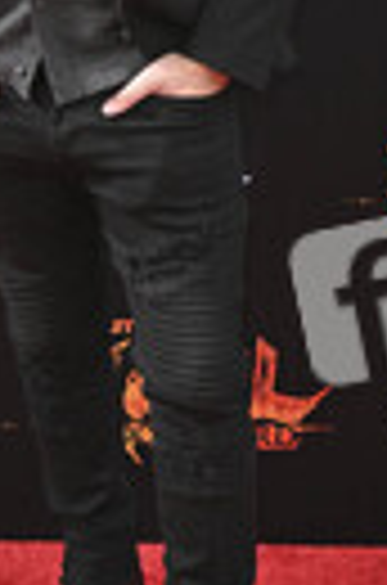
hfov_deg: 11.9
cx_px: 112
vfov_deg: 17.7
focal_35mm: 114
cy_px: 54
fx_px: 1848
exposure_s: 1/320
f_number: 6.3
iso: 640
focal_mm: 37
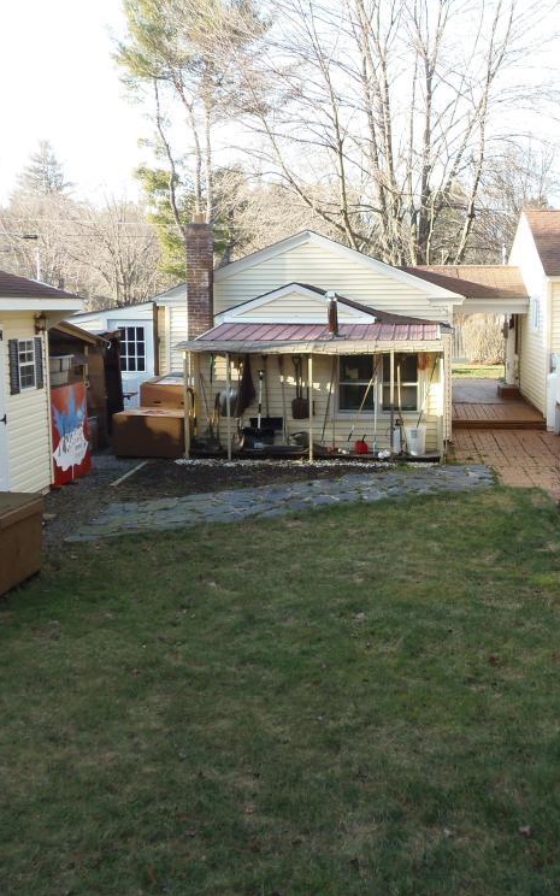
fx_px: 855
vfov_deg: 55.3
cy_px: 436
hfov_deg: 35.8
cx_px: 388
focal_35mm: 35
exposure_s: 1/100
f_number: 2.9
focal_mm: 4.3
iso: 64
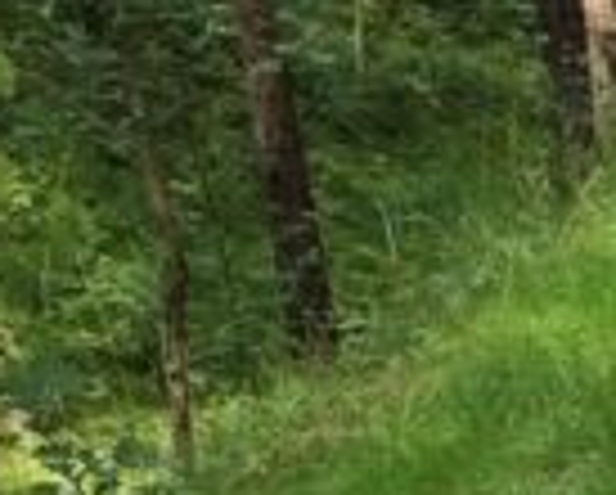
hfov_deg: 9.2
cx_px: 1623
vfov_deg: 7.7
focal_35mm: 182
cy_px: 1332
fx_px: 3323
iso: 65
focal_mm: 4.7
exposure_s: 1/100
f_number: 1.79
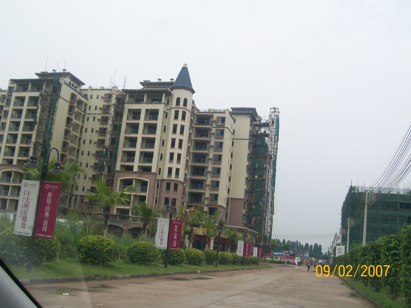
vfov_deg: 39.7
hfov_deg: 51.4
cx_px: 206
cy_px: 154
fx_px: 427
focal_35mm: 36
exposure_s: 1/366
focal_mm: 6
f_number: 4.8
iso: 80
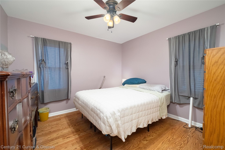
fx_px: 94
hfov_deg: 100.4
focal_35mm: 15
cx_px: 112
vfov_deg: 77.3
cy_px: 75
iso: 800
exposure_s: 1/250
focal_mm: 10
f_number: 5.6
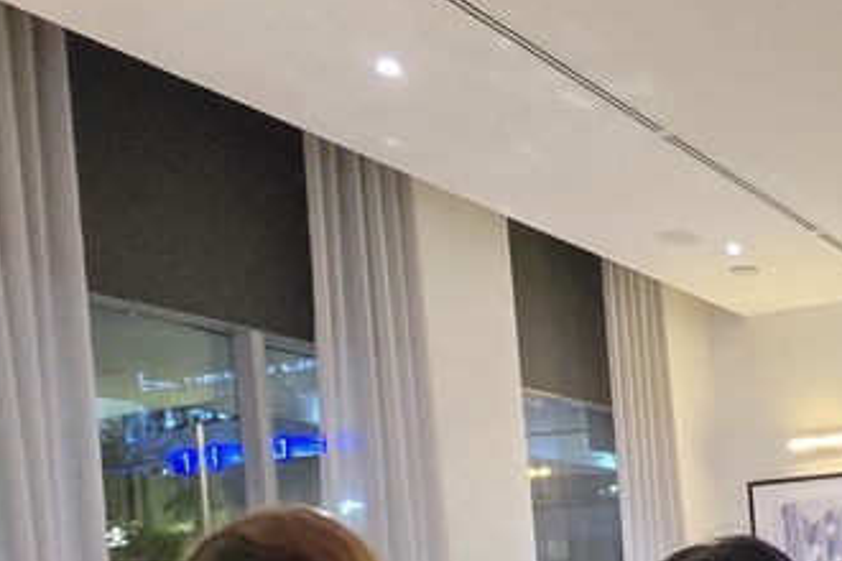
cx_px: 1041
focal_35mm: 42
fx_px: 982
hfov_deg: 35.2
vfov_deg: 28.8
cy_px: 622
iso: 1600
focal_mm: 2.2
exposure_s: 1/24
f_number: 2.2
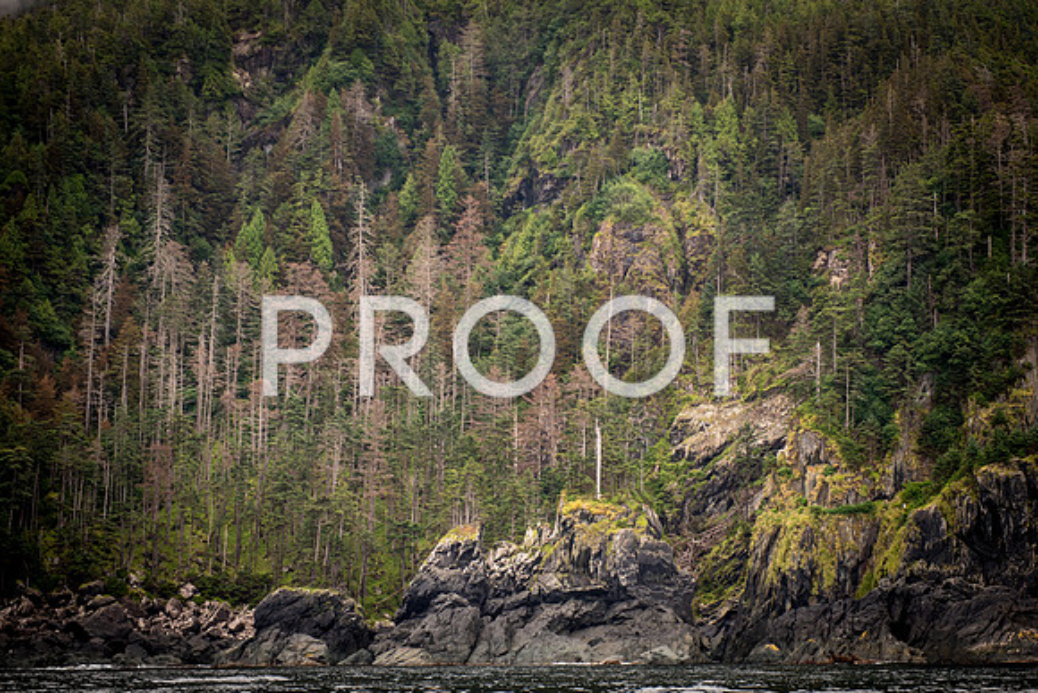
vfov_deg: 17.4
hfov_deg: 25.9
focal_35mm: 78
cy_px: 360
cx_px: 575
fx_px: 2259
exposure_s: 1/1000
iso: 100
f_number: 2.8
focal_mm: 70
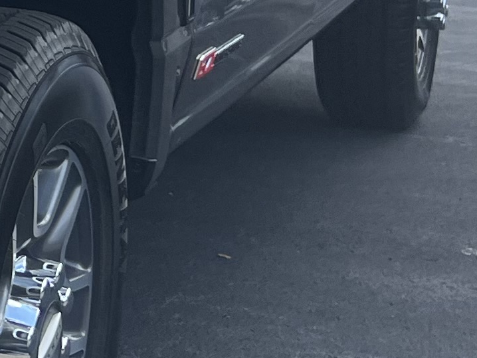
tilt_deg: -9.1
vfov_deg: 10.1
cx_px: -495
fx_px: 2013
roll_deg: -3.6
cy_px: 47
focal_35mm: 146
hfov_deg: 12.0
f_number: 1.5
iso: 50
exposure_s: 1/1295
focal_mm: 5.7
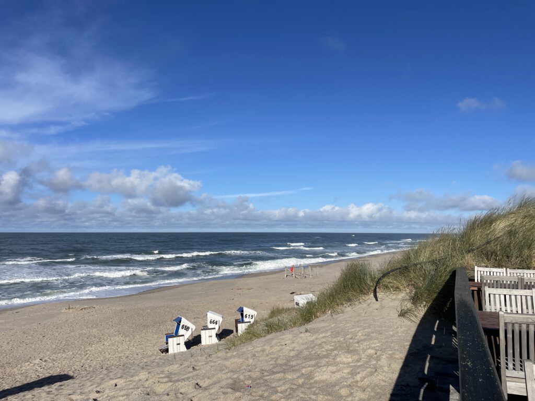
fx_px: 402
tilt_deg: +4.7
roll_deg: +0.5
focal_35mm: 26
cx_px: 268
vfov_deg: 53.1
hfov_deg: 67.3
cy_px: 200
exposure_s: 1/8403
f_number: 1.6
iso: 32
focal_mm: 4.2
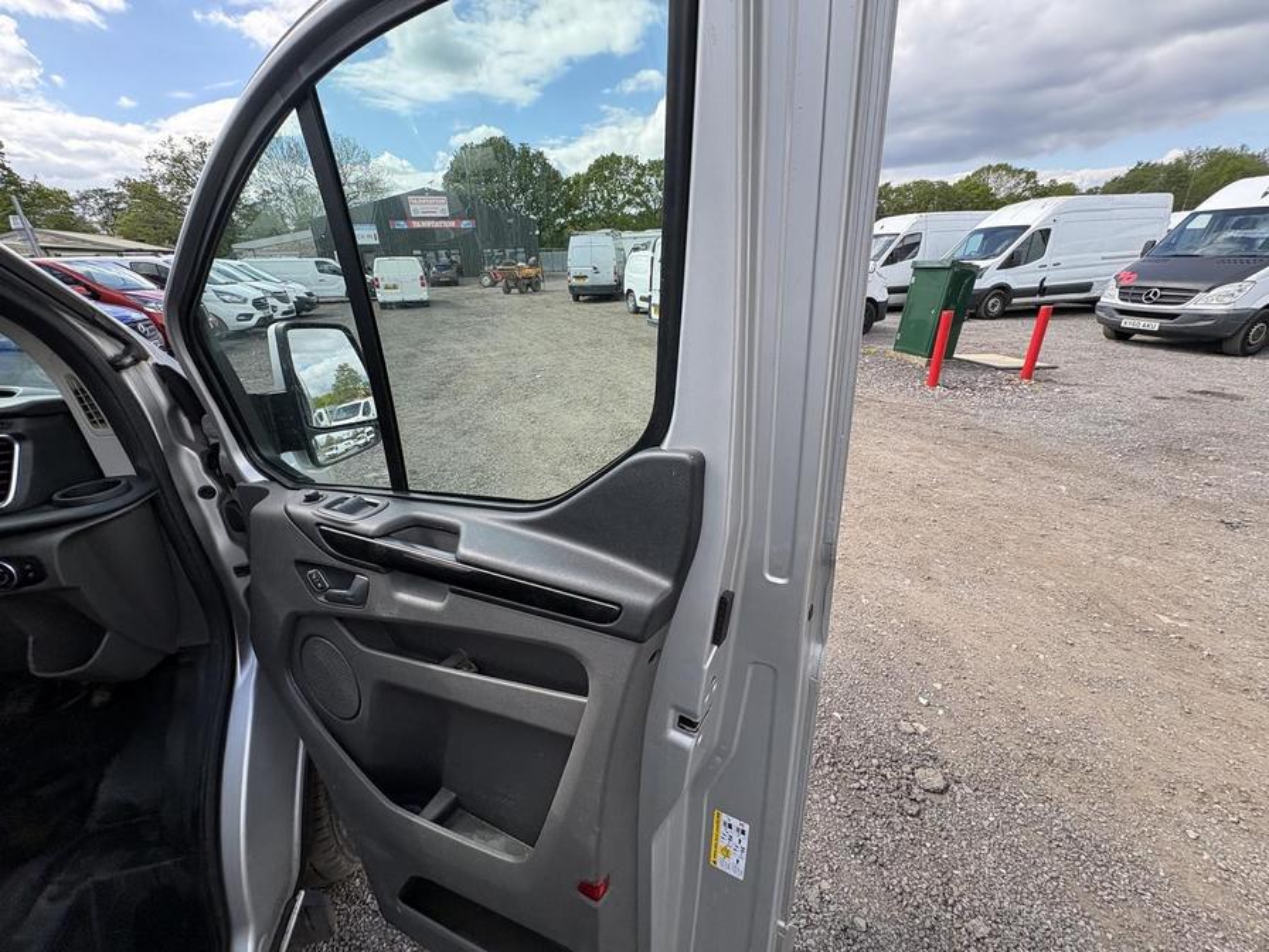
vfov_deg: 85.7
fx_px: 513
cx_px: 634
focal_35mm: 14
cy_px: 476
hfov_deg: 102.1
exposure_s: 1/453
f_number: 2.2
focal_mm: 2.22
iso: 40
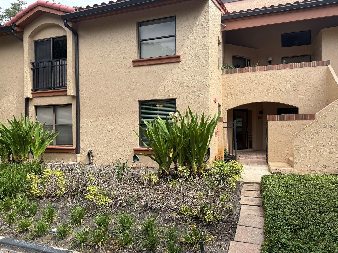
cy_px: 126
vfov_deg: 56.8
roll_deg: +0.5
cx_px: 169
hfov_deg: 71.6
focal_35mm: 24
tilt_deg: -0.5
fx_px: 234
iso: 80
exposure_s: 1/2611
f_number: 1.78
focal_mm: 6.76
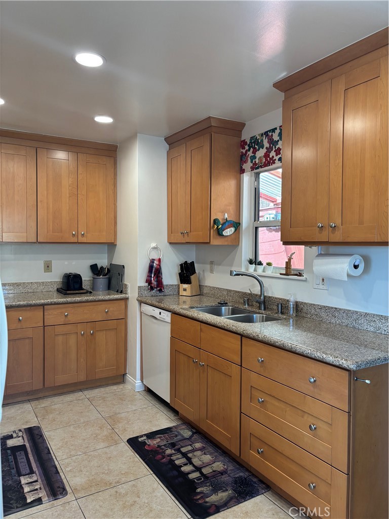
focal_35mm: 26
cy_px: 260
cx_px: 194
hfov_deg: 53.1
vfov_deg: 67.3
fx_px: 390
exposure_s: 1/120
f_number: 1.6
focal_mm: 5.96
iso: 100
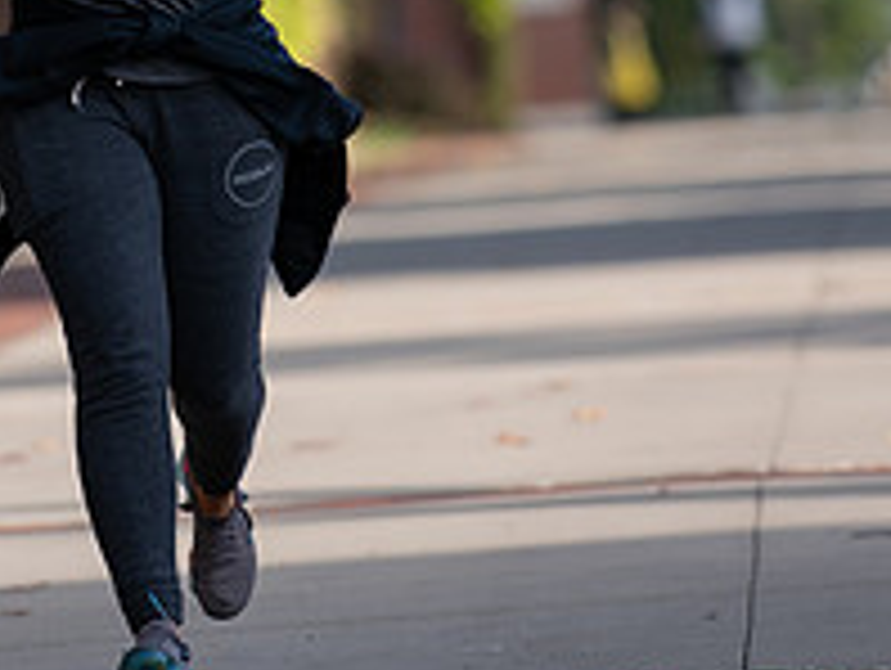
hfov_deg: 2.3
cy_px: -97
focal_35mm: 845
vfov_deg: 1.8
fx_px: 21776
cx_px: 40
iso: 200
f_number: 5
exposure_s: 1/500
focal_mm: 300
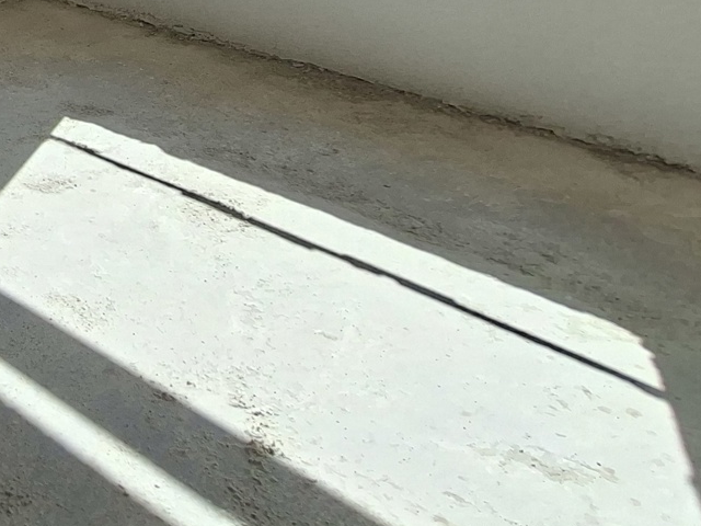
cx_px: -220
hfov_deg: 33.8
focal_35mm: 39
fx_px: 790
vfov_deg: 33.2
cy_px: -21
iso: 40
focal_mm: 1.74
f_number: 2.2
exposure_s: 1/916
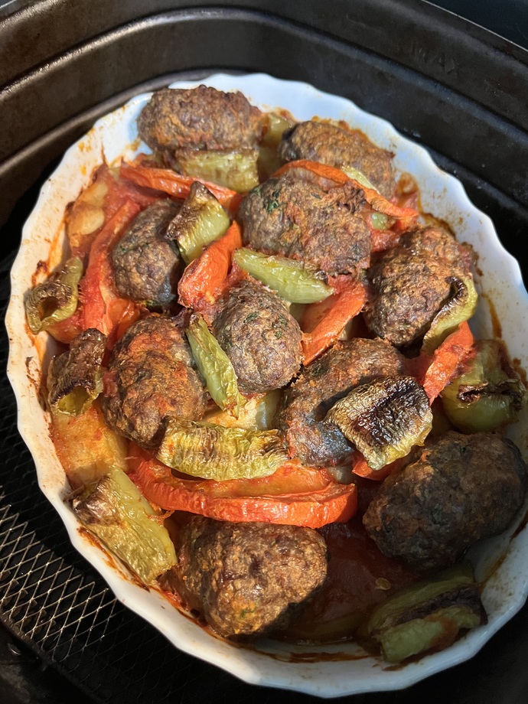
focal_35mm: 26
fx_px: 529
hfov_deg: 53.1
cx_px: 264
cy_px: 352
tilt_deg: -62.6
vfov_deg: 67.3
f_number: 1.6
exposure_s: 1/25
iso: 500
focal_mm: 5.1
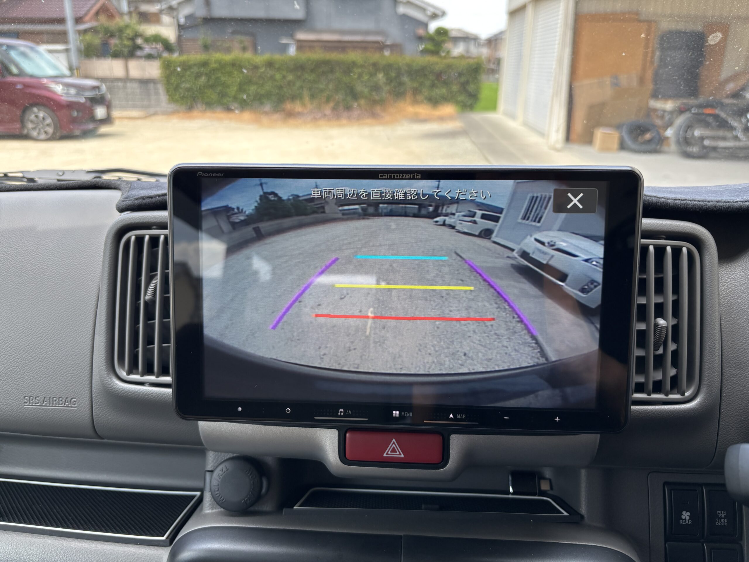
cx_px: 374
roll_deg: -1.5
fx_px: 563
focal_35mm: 26
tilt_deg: -20.3
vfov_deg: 53.1
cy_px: 281
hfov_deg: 67.3
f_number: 1.6
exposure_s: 1/307
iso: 50
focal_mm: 5.96
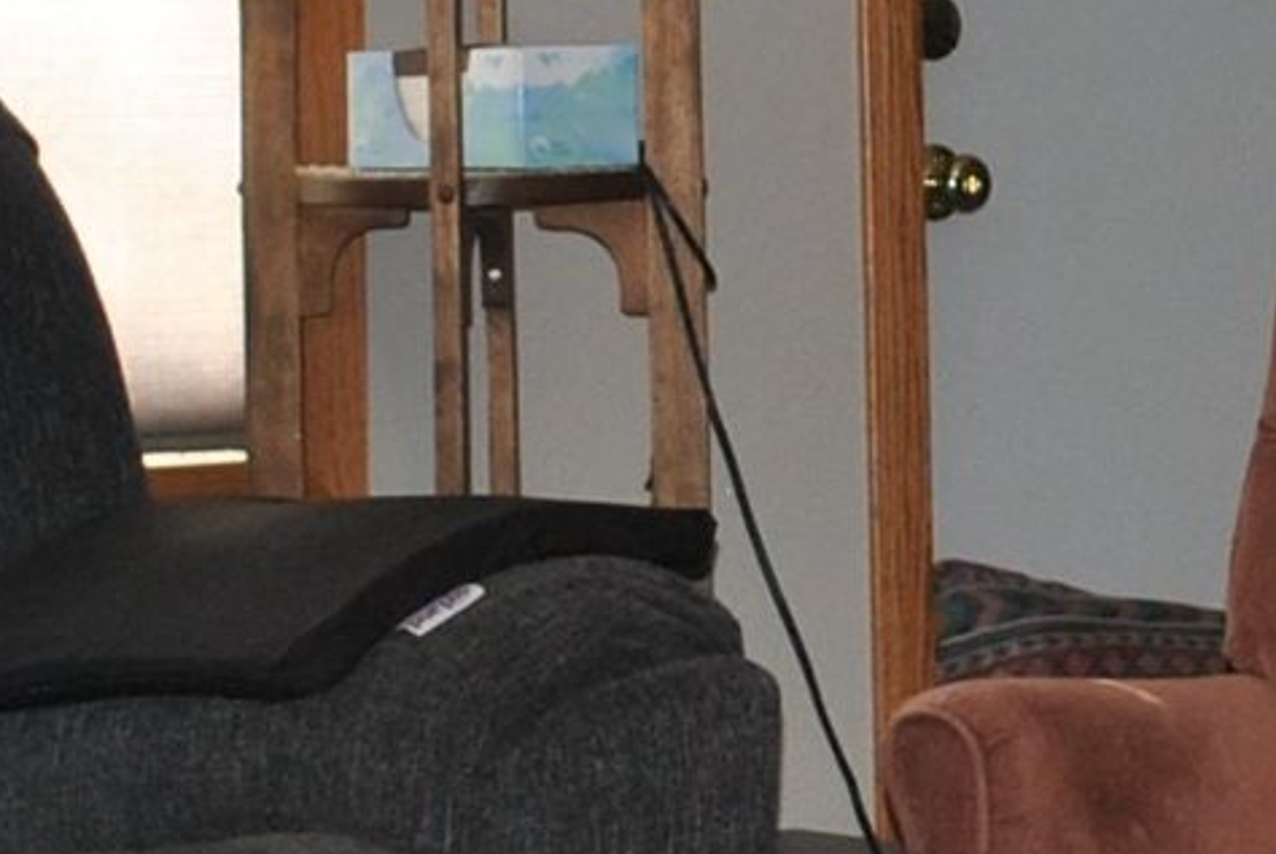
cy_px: 108
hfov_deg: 11.6
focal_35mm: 175
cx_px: 1236
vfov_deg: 7.8
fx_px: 6208
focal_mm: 18
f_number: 3.5
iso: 200
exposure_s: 1/60
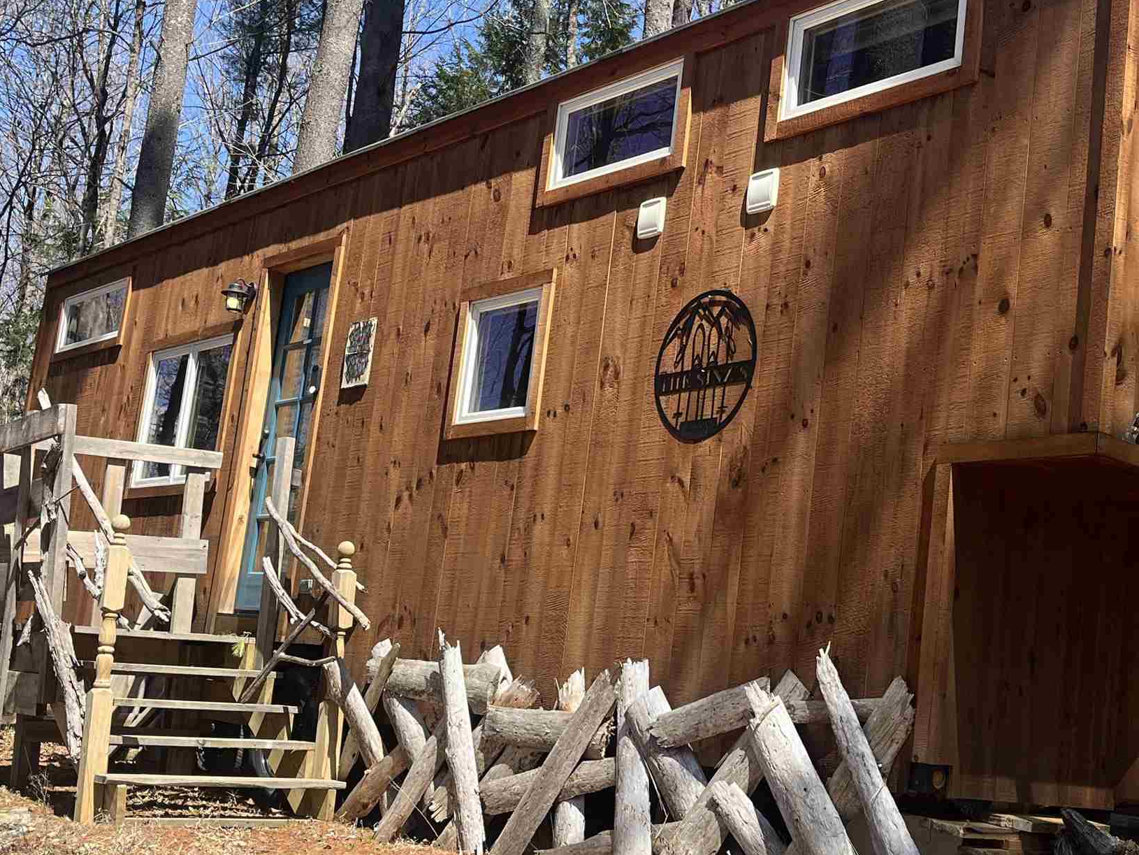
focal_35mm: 49
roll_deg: -7.3
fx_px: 1613
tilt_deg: +9.8
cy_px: 445
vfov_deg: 29.7
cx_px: 692
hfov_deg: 38.7
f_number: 1.6
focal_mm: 5.1
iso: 50
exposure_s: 1/1458
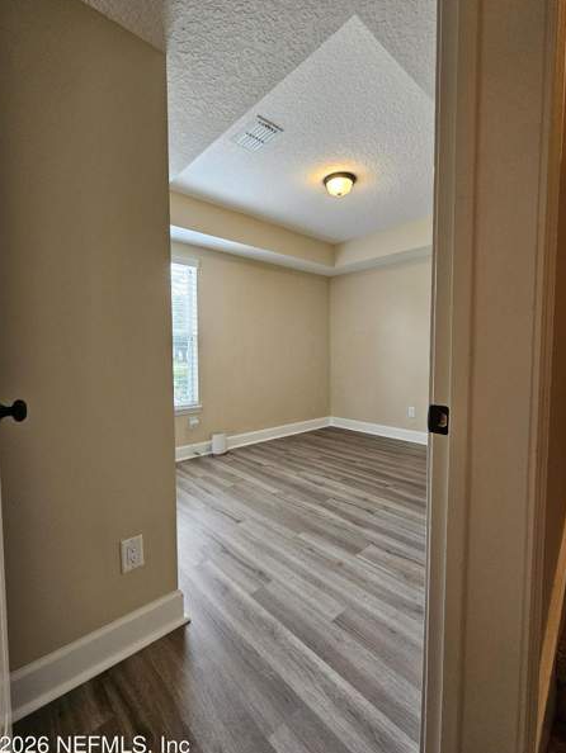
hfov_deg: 85.7
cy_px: 376
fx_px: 305
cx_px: 284
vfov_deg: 102.0
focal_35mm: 14
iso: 320
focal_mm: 2.2
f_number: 2.2
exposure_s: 1/60
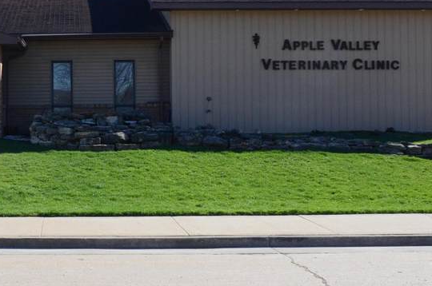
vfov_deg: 21.1
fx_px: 767
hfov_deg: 30.1
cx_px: 42
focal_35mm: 64
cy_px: 114
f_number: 13
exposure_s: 1/1000
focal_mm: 18
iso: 1000
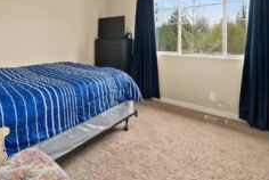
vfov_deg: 55.1
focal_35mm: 22
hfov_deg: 77.9
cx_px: 112
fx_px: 165
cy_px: 48
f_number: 7.1
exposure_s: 1/5
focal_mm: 13
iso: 1000
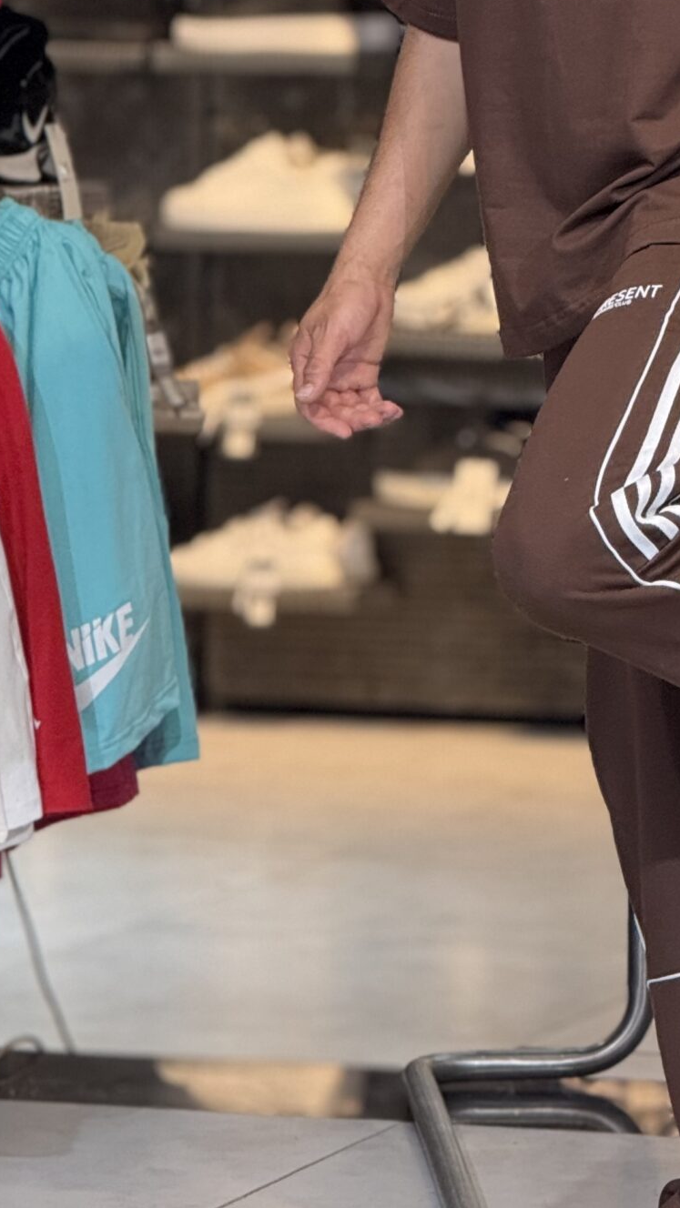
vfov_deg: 8.5
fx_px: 8078
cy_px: 248
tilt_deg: -2.4
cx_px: 776
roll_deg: -1.1
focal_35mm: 252
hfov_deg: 4.8
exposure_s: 1/100
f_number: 2.8
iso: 320
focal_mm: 15.66
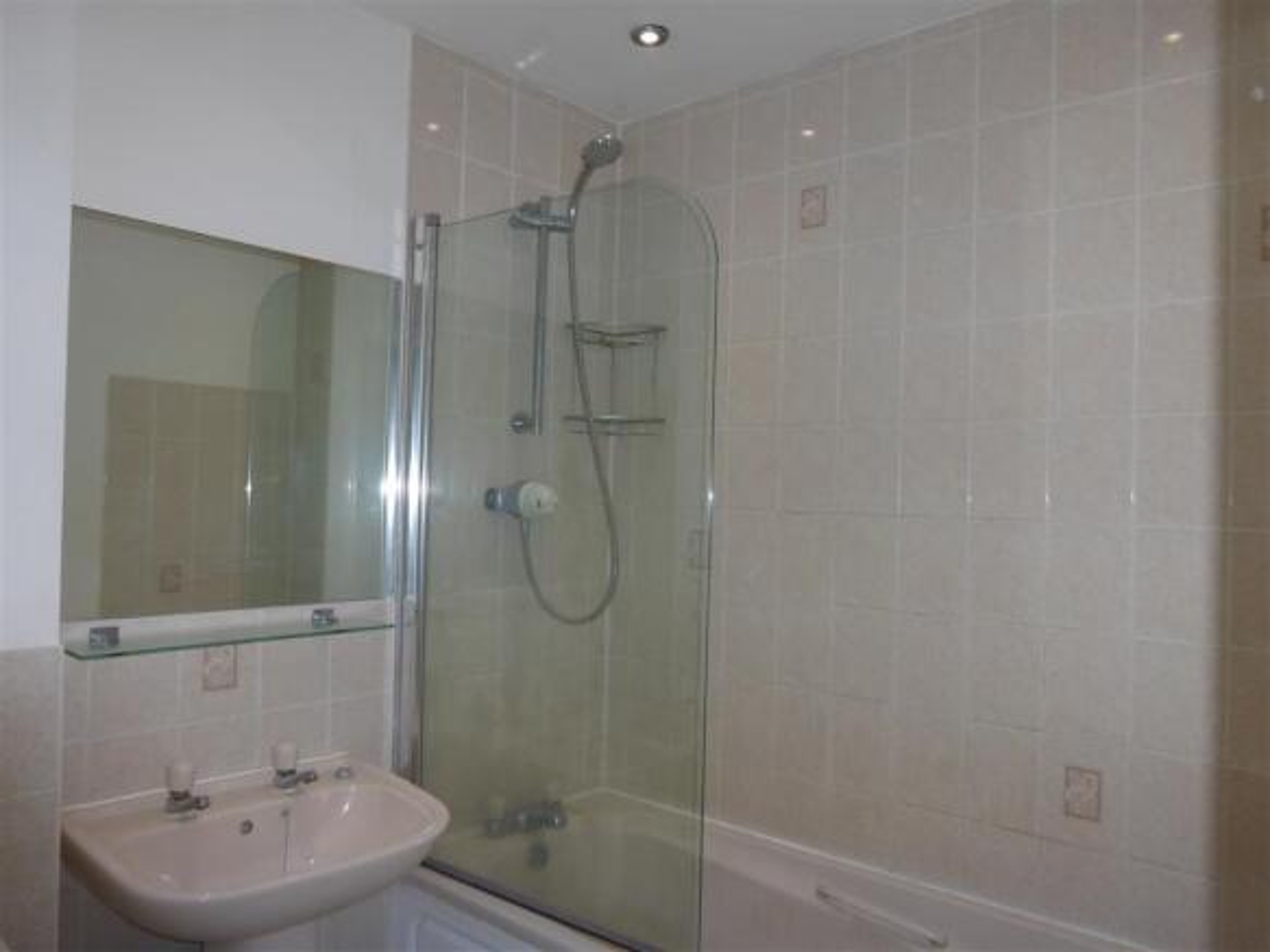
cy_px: 476
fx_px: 917
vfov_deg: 54.9
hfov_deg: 69.4
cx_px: 635
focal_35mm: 25
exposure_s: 1/60
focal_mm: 4.3
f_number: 3.3
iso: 160
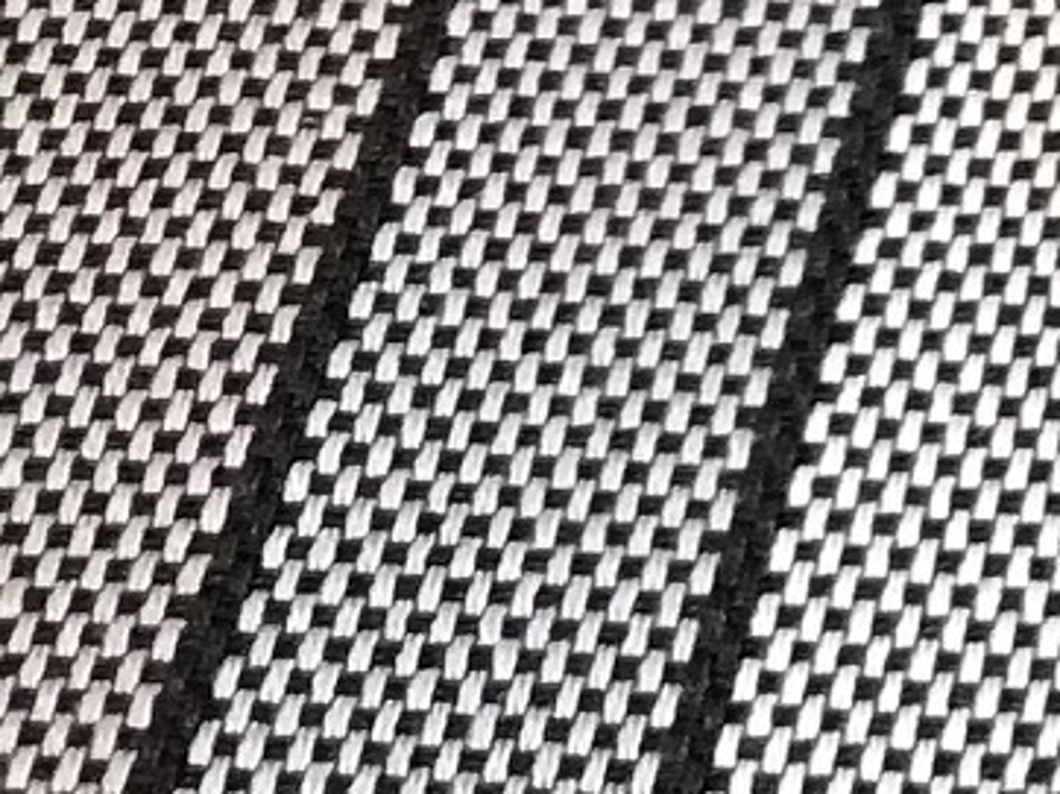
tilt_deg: -54.4
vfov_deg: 9.2
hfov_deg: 10.6
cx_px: 2685
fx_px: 4774
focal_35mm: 156
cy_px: -428
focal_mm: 3.99
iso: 50
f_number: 1.8
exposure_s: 1/17
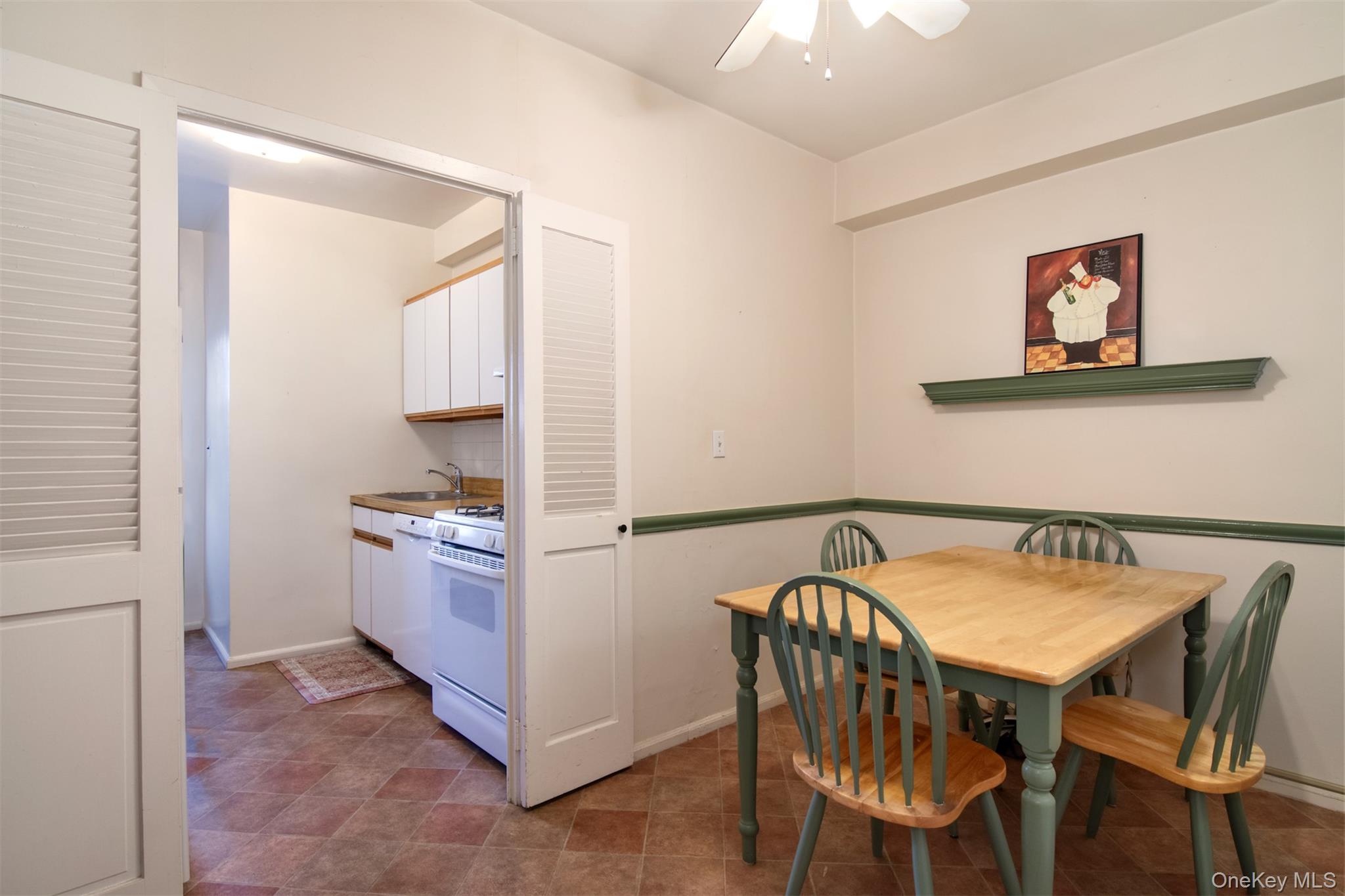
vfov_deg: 72.0
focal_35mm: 16
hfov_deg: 95.0
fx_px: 616
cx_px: 672
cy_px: 448
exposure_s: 1/40
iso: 640
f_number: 8
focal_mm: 11
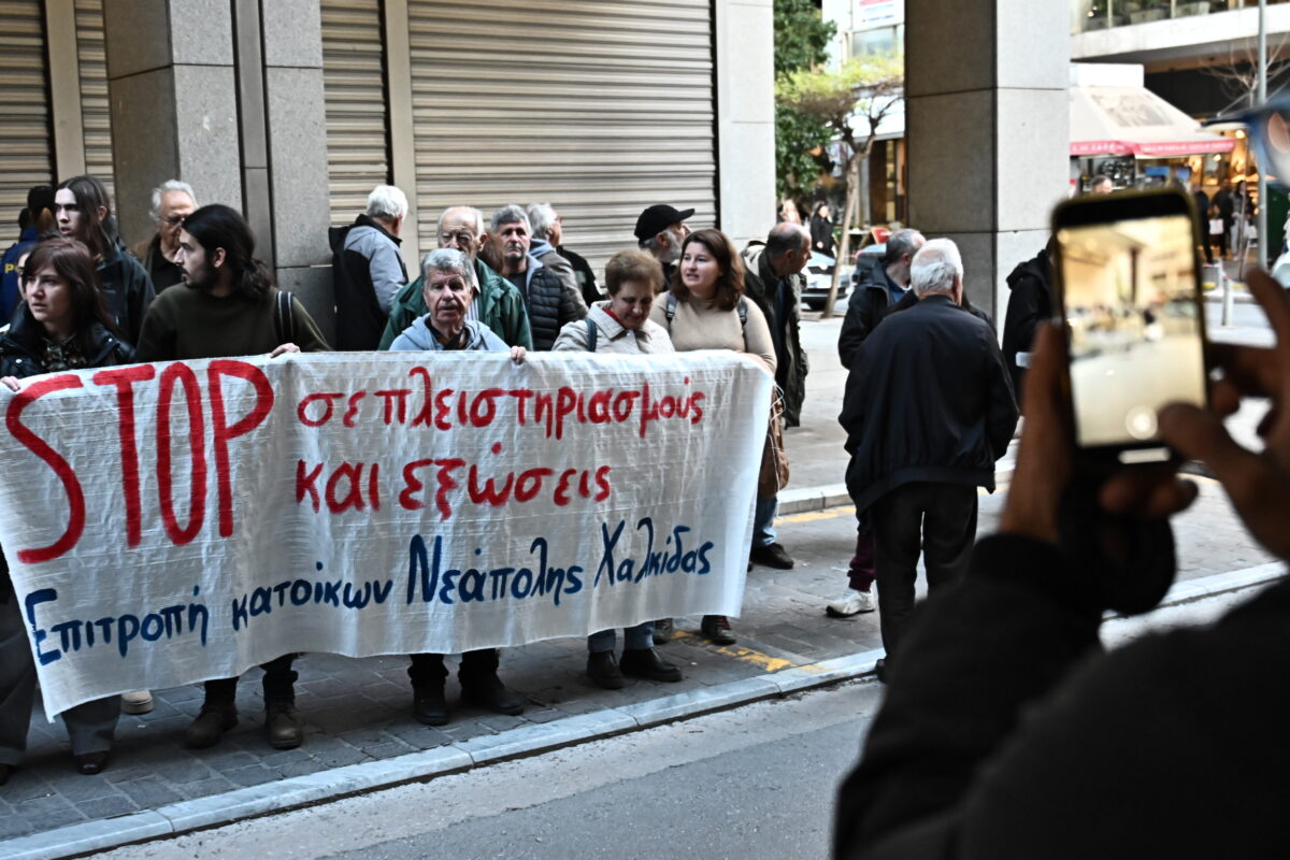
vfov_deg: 32.6
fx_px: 1469
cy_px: 430
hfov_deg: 47.4
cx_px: 645
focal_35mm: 41
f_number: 4
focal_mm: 41
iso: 4000
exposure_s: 1/400
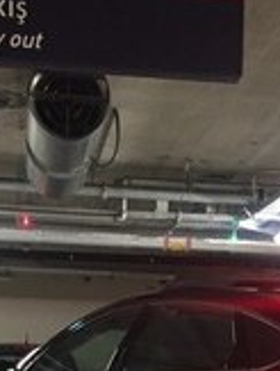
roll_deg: -1.9
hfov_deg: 16.8
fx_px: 945
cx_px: 171
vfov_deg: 20.3
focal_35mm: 88
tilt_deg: -5.3
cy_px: 485
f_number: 2.2
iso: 250
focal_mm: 4.15
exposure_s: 1/33
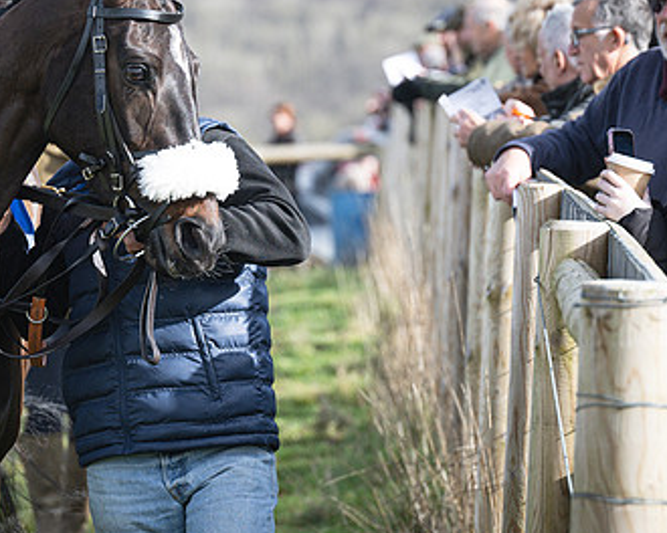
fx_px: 5488
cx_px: 299
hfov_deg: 7.0
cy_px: 157
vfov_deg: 5.6
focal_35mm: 278
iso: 160
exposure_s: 1/1250
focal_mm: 93
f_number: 2.8
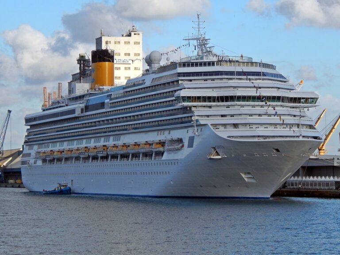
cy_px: 128
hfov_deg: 17.1
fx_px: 1130
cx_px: 170
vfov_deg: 12.9
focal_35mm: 115
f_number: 4.6
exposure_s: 1/500
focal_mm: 20.5
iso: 125
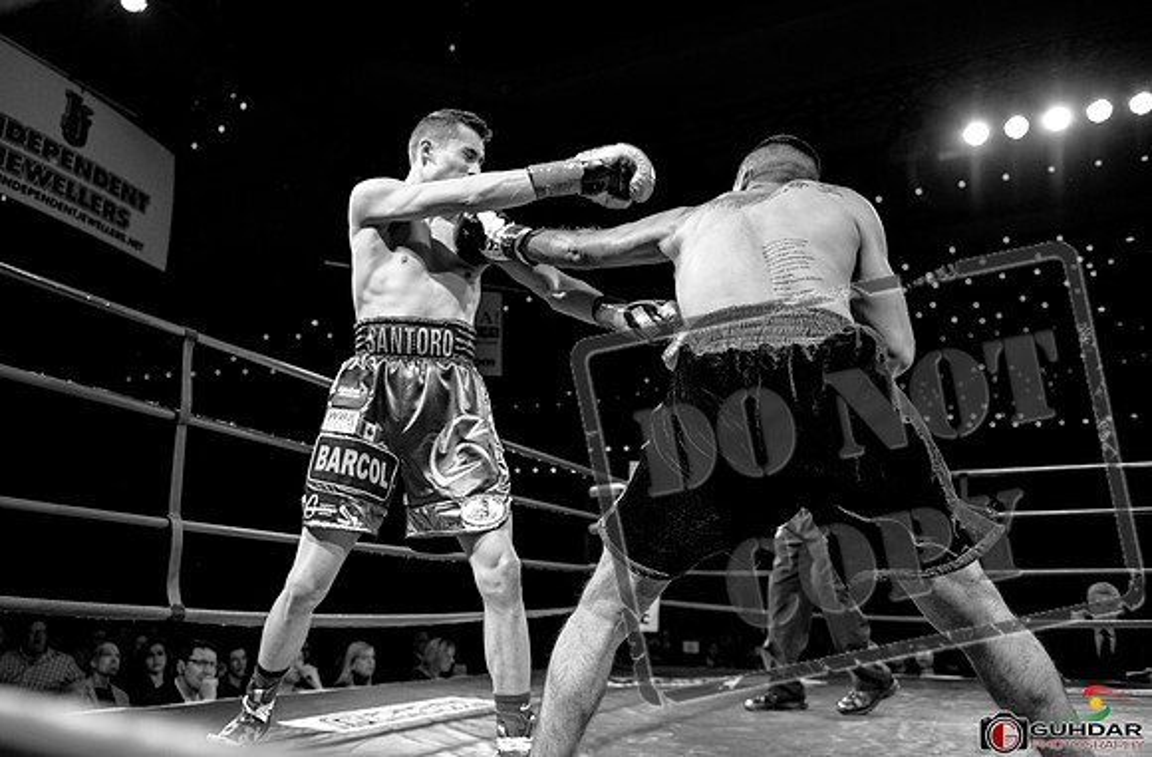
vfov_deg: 44.5
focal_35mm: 29
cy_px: 378
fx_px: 925
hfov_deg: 63.6
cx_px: 512
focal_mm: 26
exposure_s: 1/1000
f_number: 2.8
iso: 1800
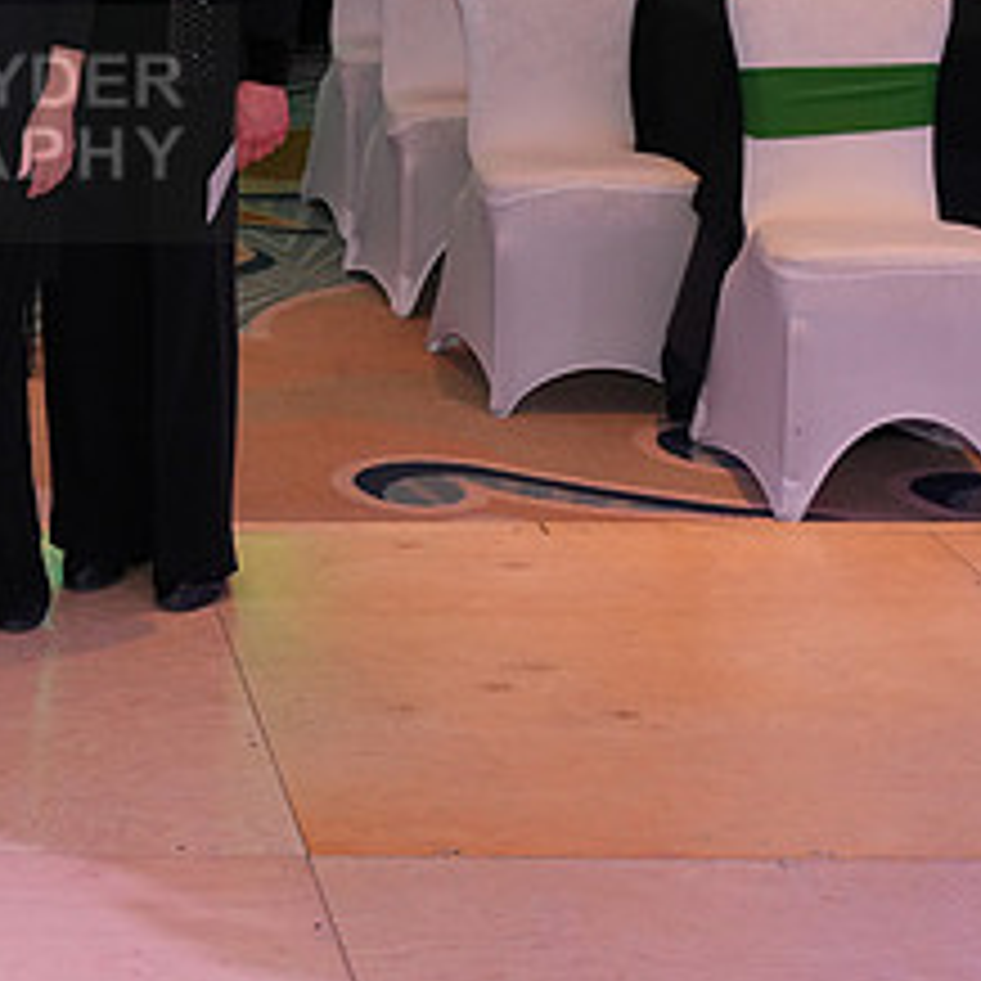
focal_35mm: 79
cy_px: 124
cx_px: -252
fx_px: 2533
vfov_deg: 21.5
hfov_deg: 20.3
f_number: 5.6
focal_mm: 35
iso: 2000
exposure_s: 1/250
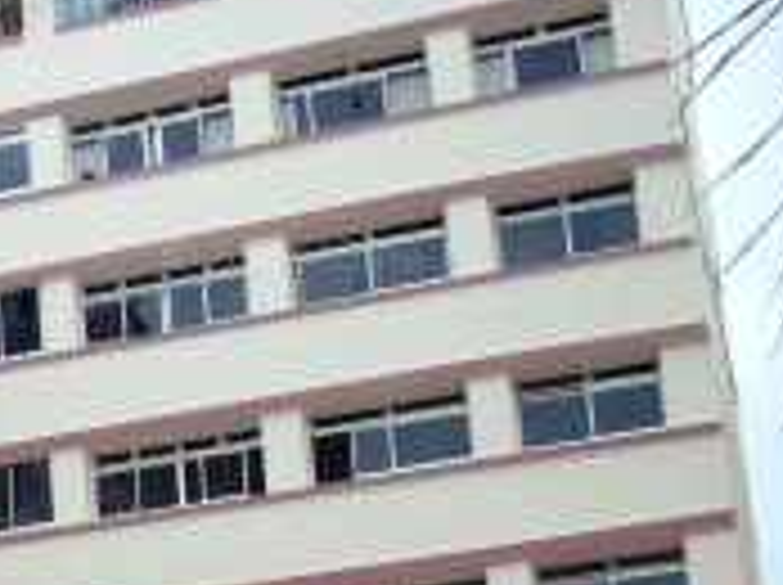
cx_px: -400
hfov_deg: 15.5
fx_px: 2643
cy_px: 711
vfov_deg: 12.3
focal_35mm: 117
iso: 80
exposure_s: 1/160
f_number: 5.6
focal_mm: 6.2
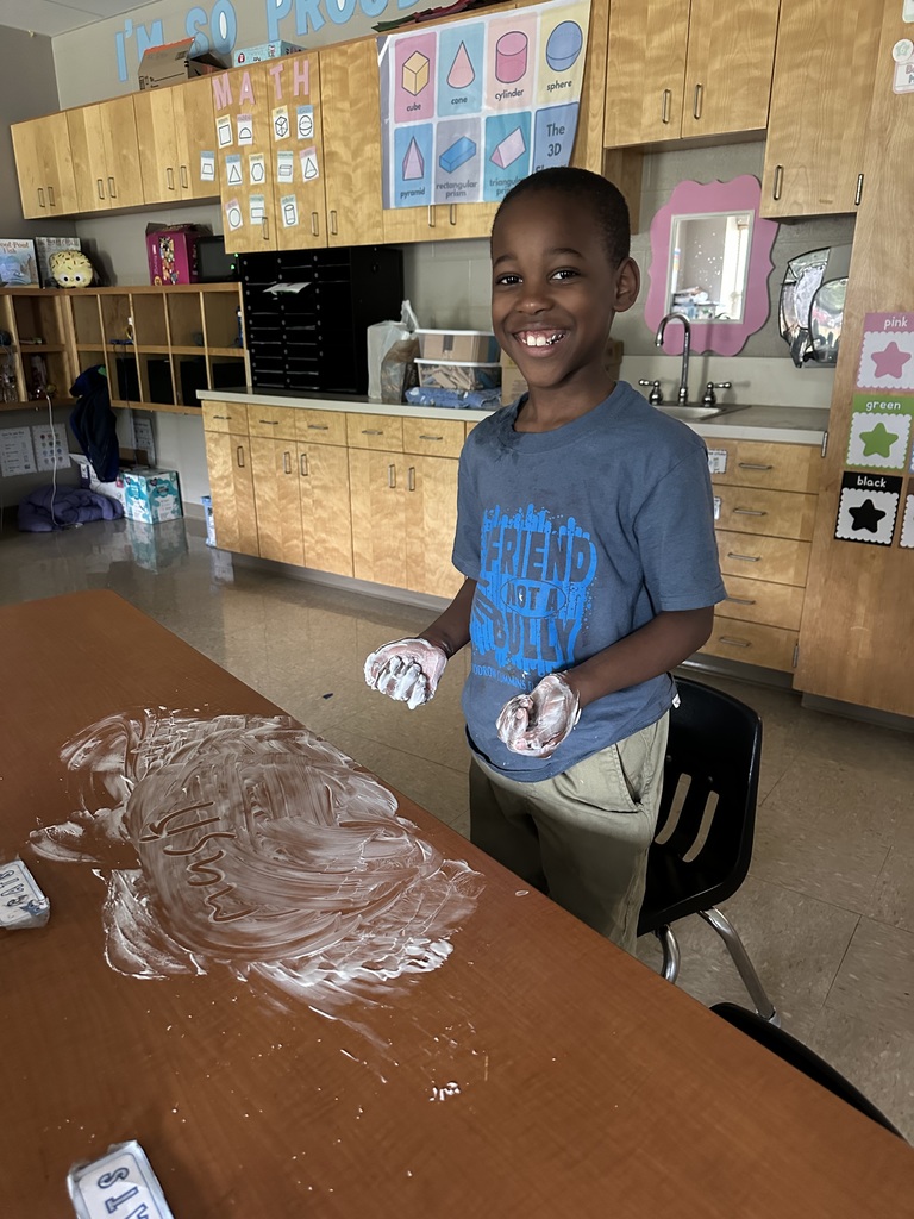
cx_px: 457
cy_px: 610
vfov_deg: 71.6
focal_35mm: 24
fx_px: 845
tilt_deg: -18.2
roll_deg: -1.4
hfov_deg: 56.8
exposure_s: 1/40
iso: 800
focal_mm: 6.86
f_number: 1.78
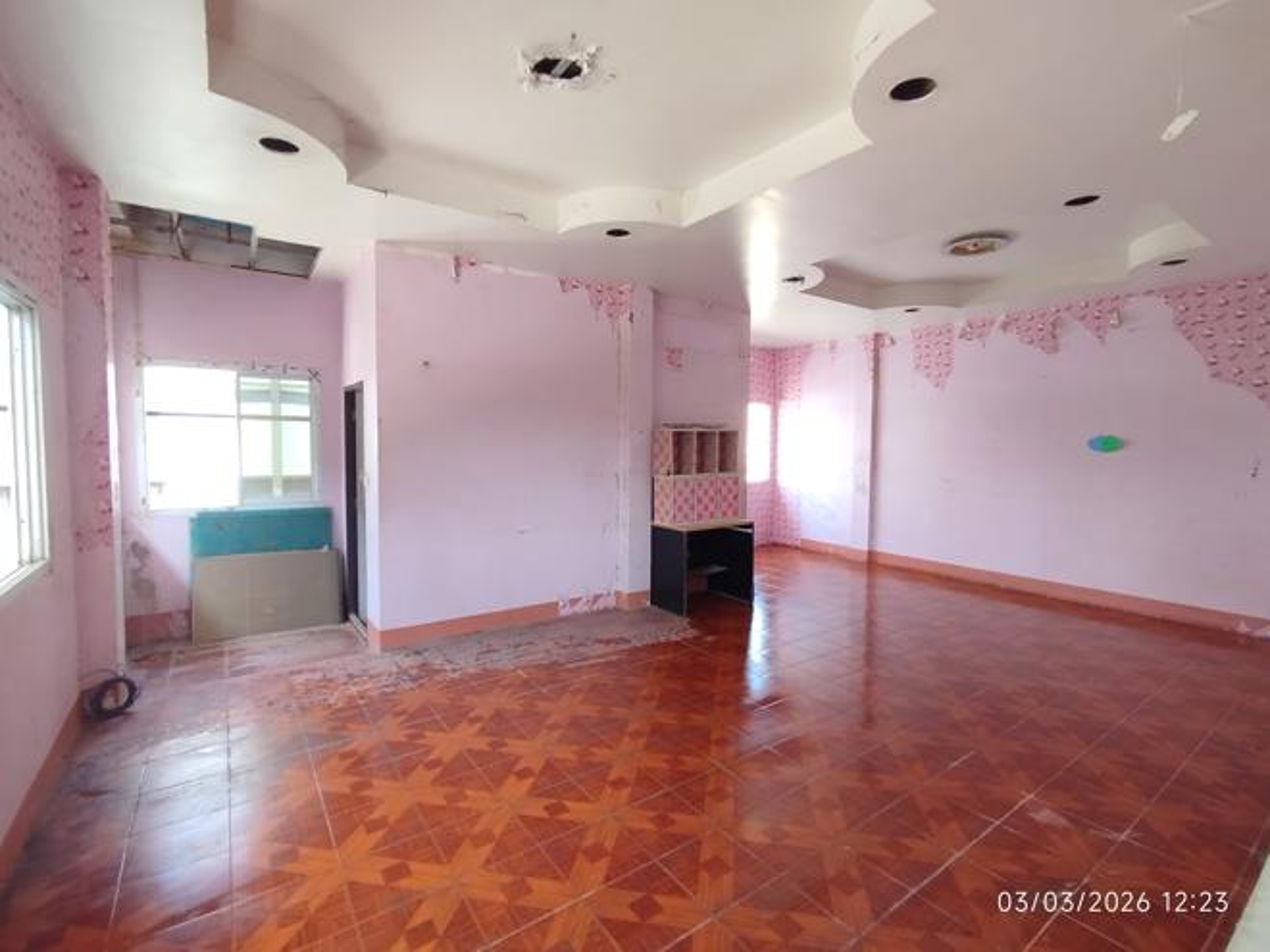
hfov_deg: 98.2
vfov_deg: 81.7
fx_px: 550
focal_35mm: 15
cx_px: 635
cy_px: 476
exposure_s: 1/33
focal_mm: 1.65
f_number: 2.2
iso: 64
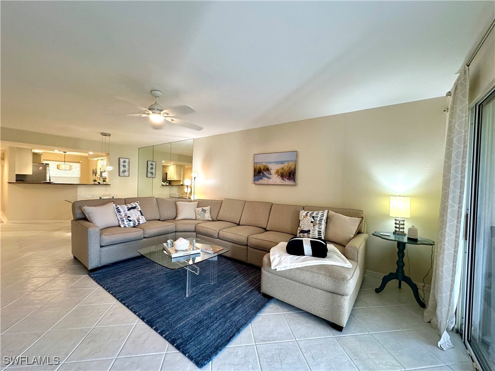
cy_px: 186
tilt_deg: +0.2
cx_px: 248
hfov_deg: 102.1
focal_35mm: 14
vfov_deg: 85.7
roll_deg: -1.4
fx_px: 200
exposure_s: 1/60
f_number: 2.2
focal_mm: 2.22
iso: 160
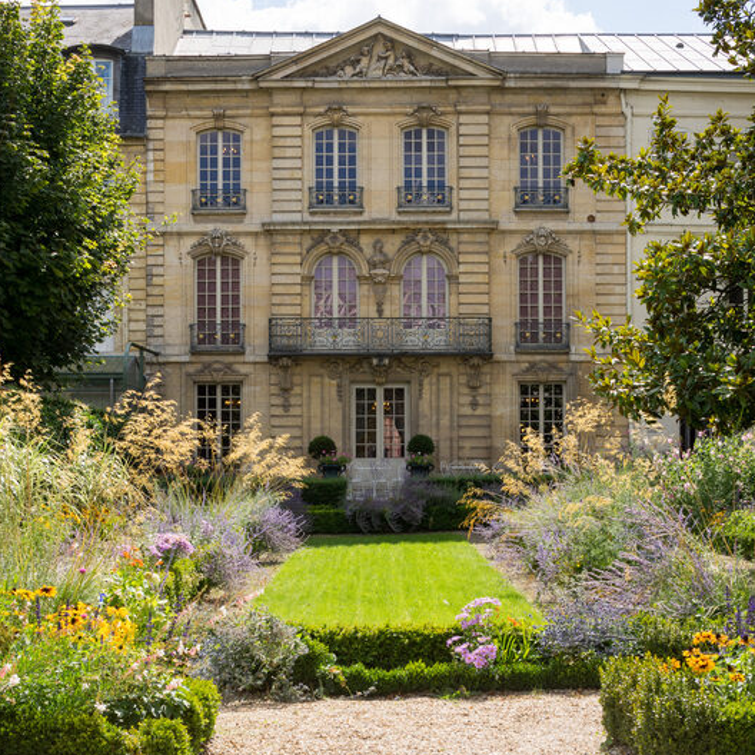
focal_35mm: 58
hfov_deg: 29.6
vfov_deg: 29.5
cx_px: 376
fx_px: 1431
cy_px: 329
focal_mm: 45
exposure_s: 1/125
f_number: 11
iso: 100
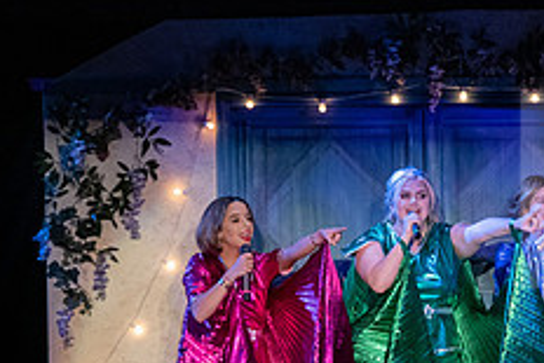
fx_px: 6426
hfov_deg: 4.8
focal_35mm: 425
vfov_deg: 3.2
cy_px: 376
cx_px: 450
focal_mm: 170
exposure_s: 1/400
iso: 3200
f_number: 3.5
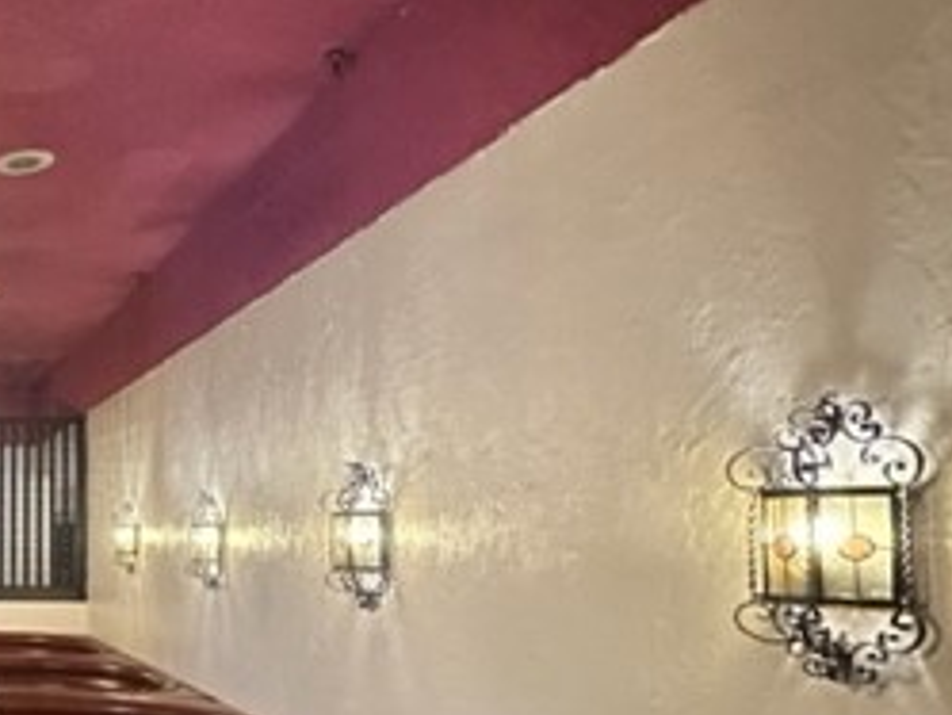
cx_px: -237
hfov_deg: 36.7
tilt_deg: +3.1
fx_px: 991
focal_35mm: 36
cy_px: 482
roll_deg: -1.0
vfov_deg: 39.2
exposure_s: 1/60
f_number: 2.2
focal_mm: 2.22
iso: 1000
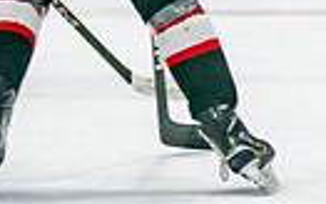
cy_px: -103
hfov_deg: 2.0
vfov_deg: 1.3
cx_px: 387
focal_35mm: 1047
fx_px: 9306
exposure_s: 1/640
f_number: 2.8
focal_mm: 145
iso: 640
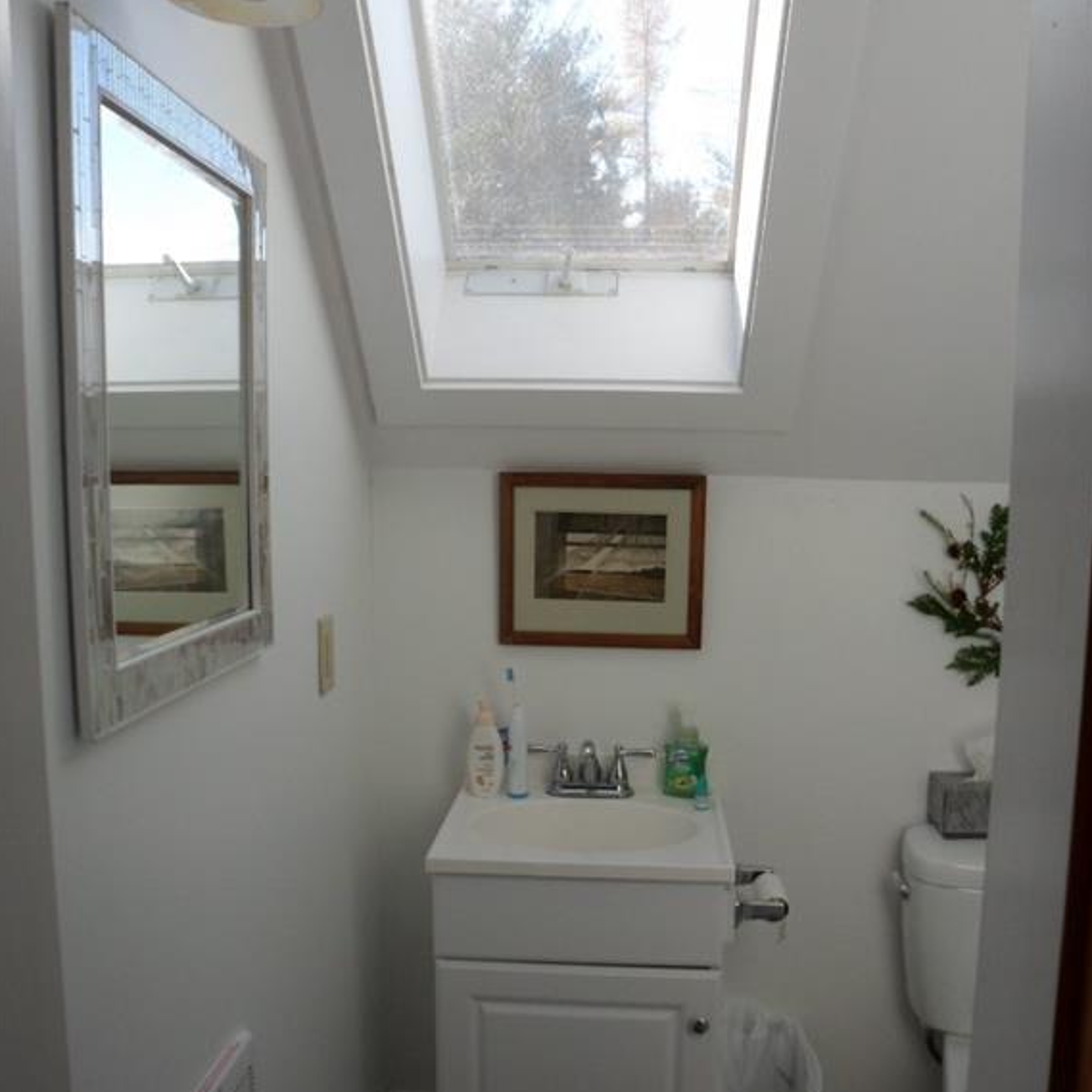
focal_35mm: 31
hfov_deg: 52.5
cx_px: 543
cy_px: 599
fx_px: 1106
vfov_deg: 52.4
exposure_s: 1/125
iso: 80
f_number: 3.3
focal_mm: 4.9
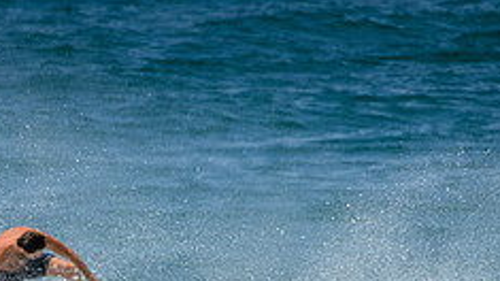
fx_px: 27421
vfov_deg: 0.6
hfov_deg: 1.0
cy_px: 389
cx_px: 145
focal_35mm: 2069
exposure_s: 1/2000
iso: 560
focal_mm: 800
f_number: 11
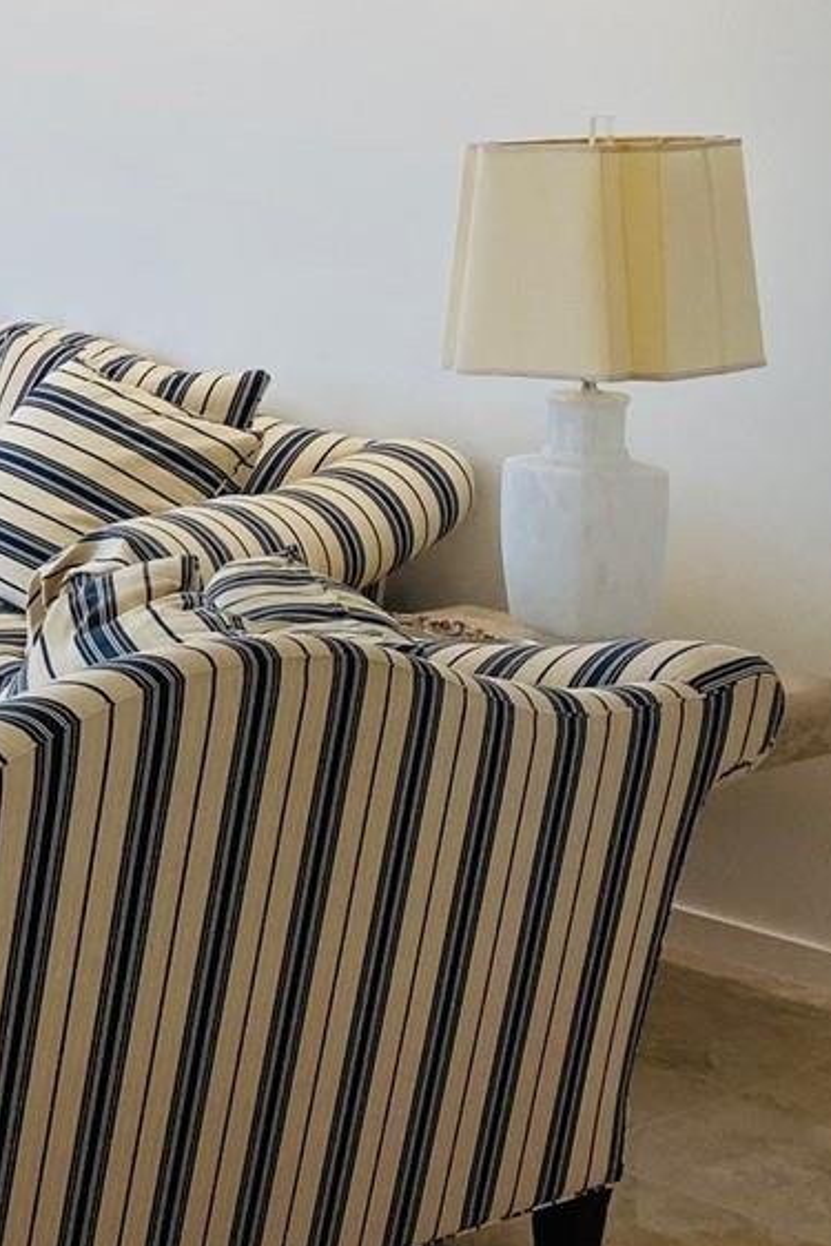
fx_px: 2664
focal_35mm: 77
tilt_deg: -7.2
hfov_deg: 14.8
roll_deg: -0.8
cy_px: 348
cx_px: -802
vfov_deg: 26.1
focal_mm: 4.25
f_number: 1.8
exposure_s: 1/189
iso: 32
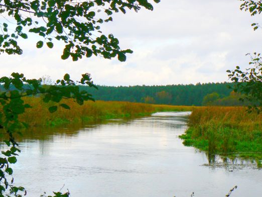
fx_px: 742
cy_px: 118
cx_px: 153
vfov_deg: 15.1
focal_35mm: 98
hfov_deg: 20.0
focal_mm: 13.4
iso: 80
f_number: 5.6
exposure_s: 1/160
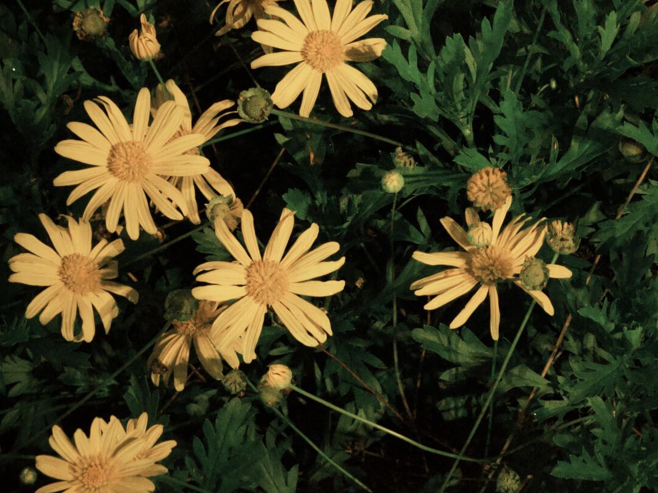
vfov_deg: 9.3
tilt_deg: -61.1
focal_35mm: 159
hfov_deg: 12.4
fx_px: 3022
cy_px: 198
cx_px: 432
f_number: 2.8
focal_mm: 15.66
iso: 640
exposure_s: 1/20
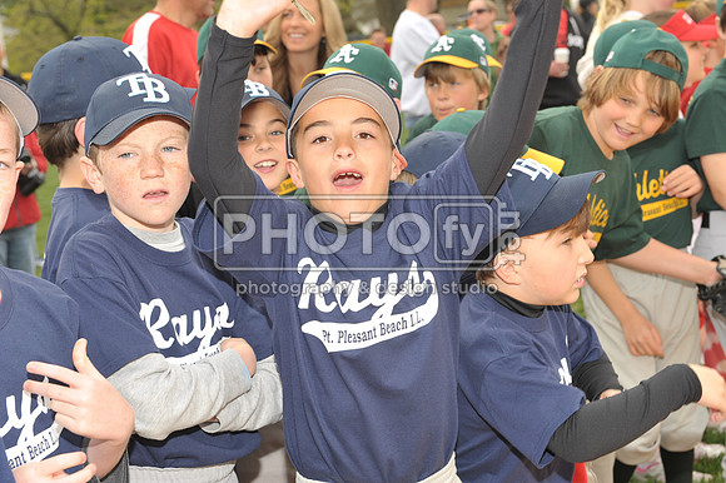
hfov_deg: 28.9
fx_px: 1411
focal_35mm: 70
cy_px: 242
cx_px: 363
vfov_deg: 19.4
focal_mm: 70
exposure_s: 1/250
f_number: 8
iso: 400
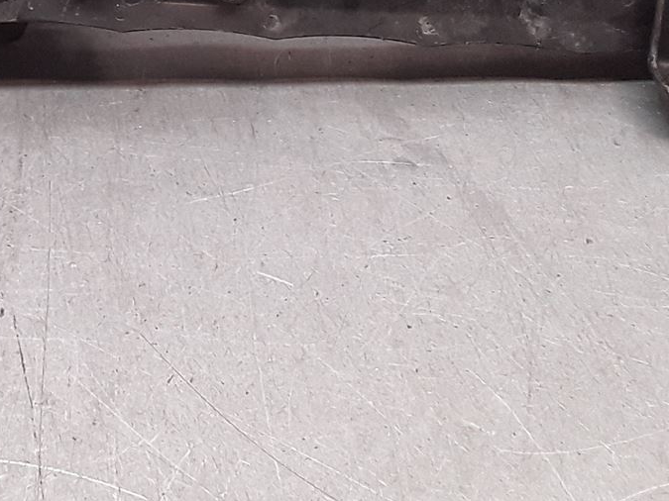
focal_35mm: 85
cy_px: -115
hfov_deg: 22.1
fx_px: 1642
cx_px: -13
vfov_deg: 16.6
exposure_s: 1/50
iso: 50
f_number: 1.9
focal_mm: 2.91
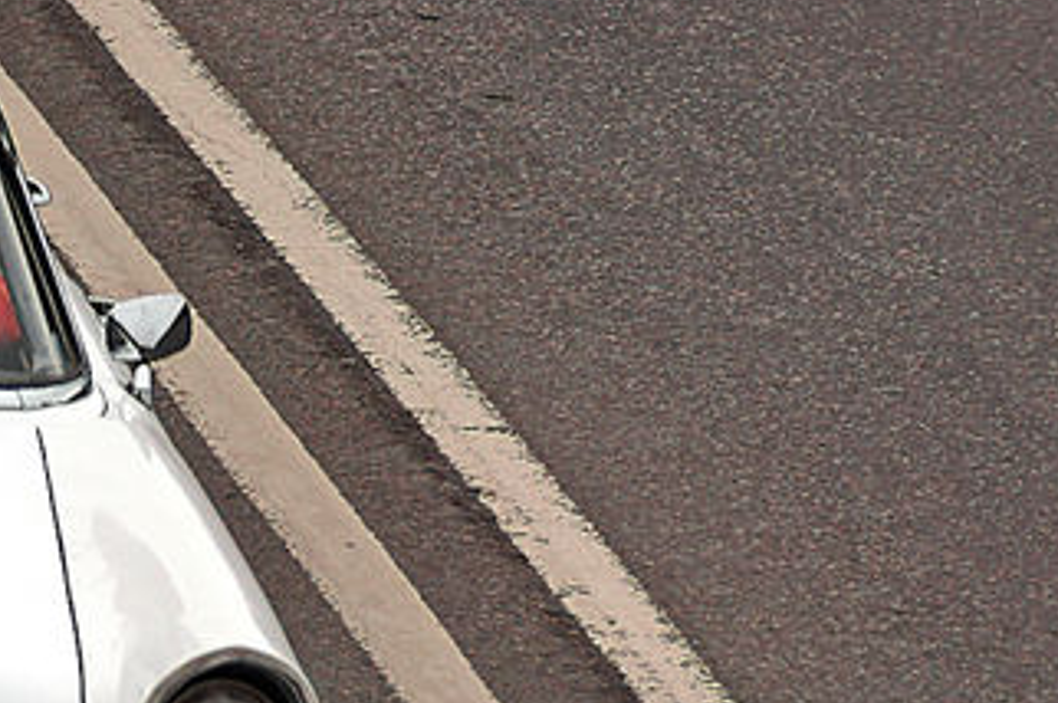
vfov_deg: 1.3
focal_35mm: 1048
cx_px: -102
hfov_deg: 2.0
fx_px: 30768
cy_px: 485
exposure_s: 1/400
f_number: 6.3
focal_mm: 250
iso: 160
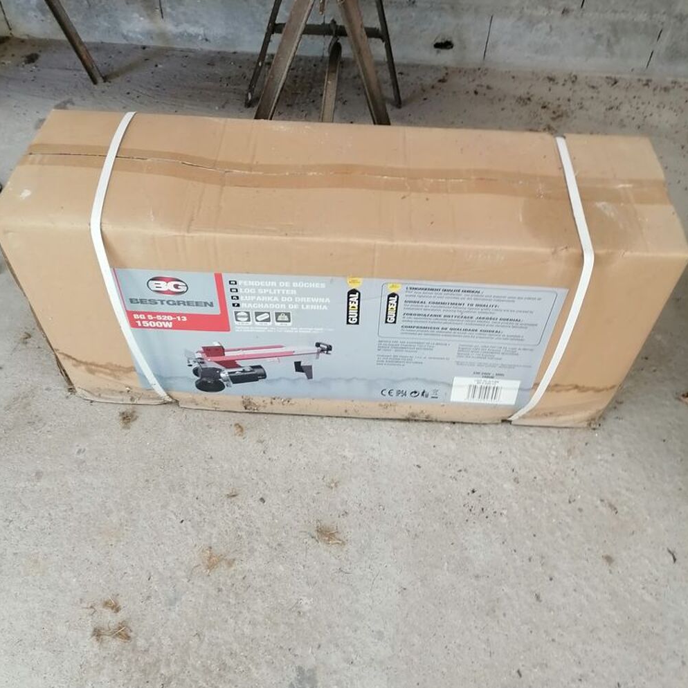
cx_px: 344
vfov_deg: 51.1
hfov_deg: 51.1
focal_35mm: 32
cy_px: 328
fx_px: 720
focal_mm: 5.3
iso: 100
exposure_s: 1/60
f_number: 1.8
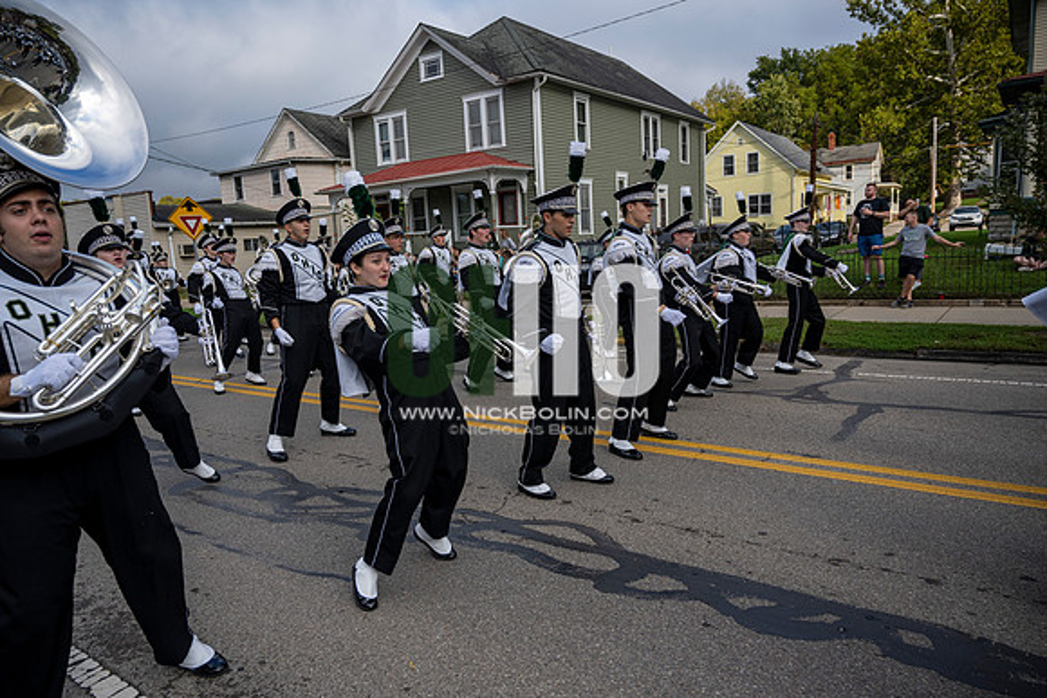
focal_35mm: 24
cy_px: 349
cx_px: 524
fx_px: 698
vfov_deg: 53.2
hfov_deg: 73.7
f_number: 4
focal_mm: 24
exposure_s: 1/1600
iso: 125
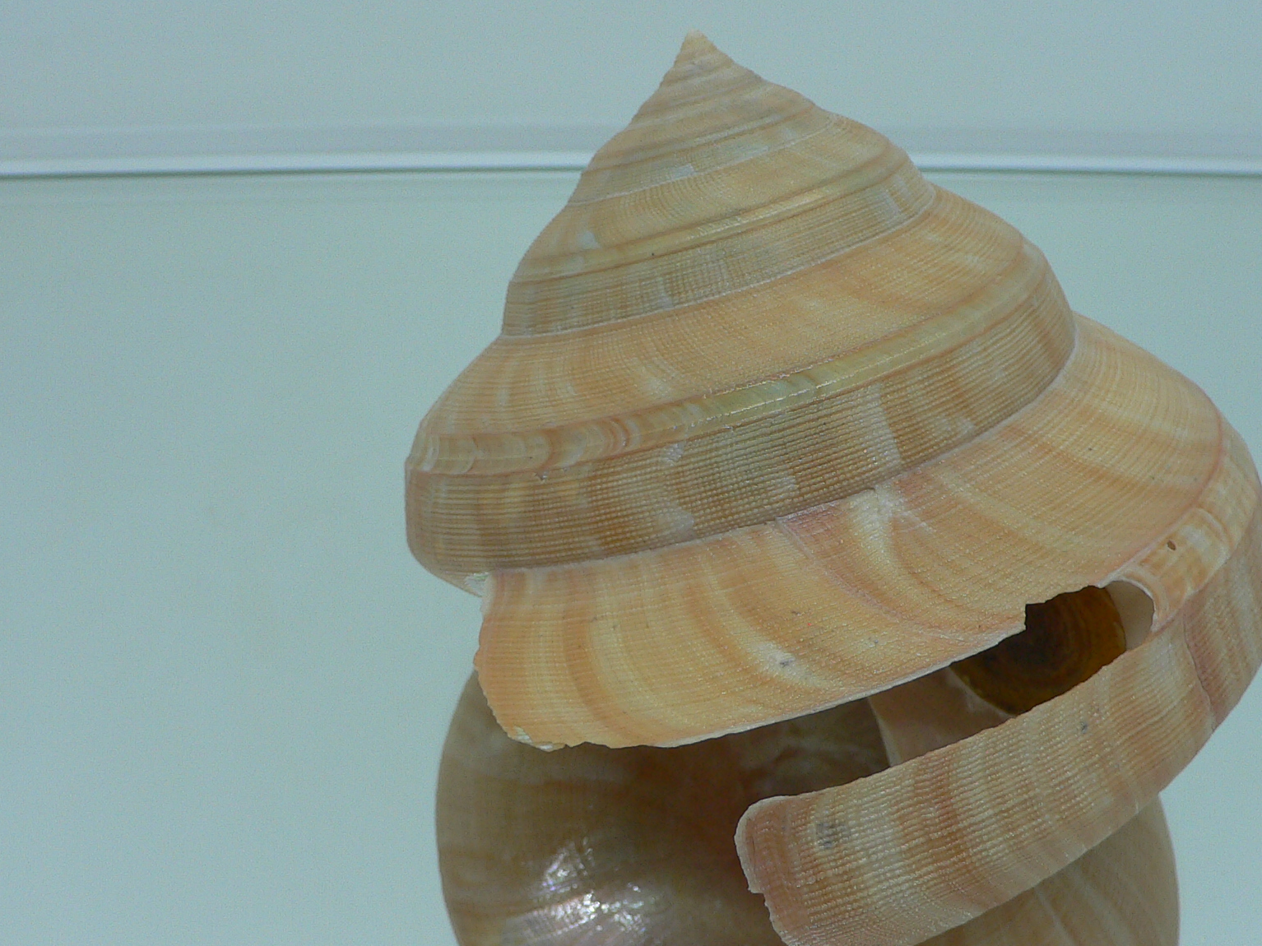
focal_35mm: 46
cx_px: 717
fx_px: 1677
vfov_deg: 31.5
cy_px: 502
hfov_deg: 41.2
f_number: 2.8
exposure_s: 1/60
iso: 80
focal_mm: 4.6
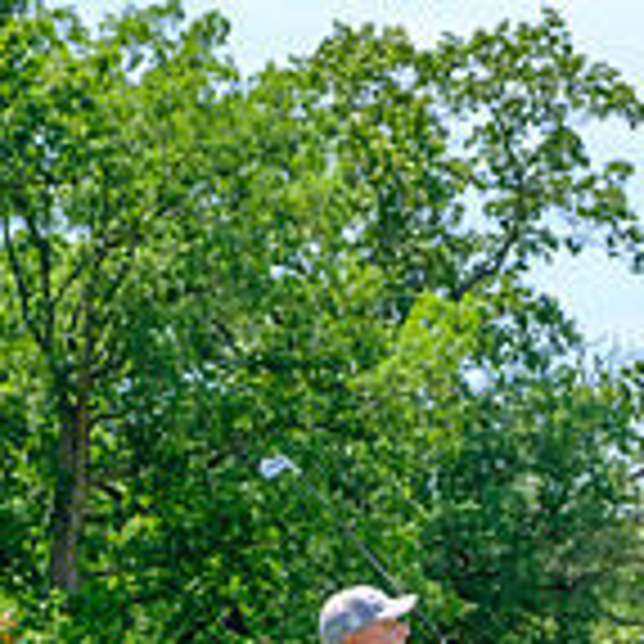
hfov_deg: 10.2
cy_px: 797
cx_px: 527
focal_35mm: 171
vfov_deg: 10.1
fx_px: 3599
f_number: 5
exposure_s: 1/500
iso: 200
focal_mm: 42.5
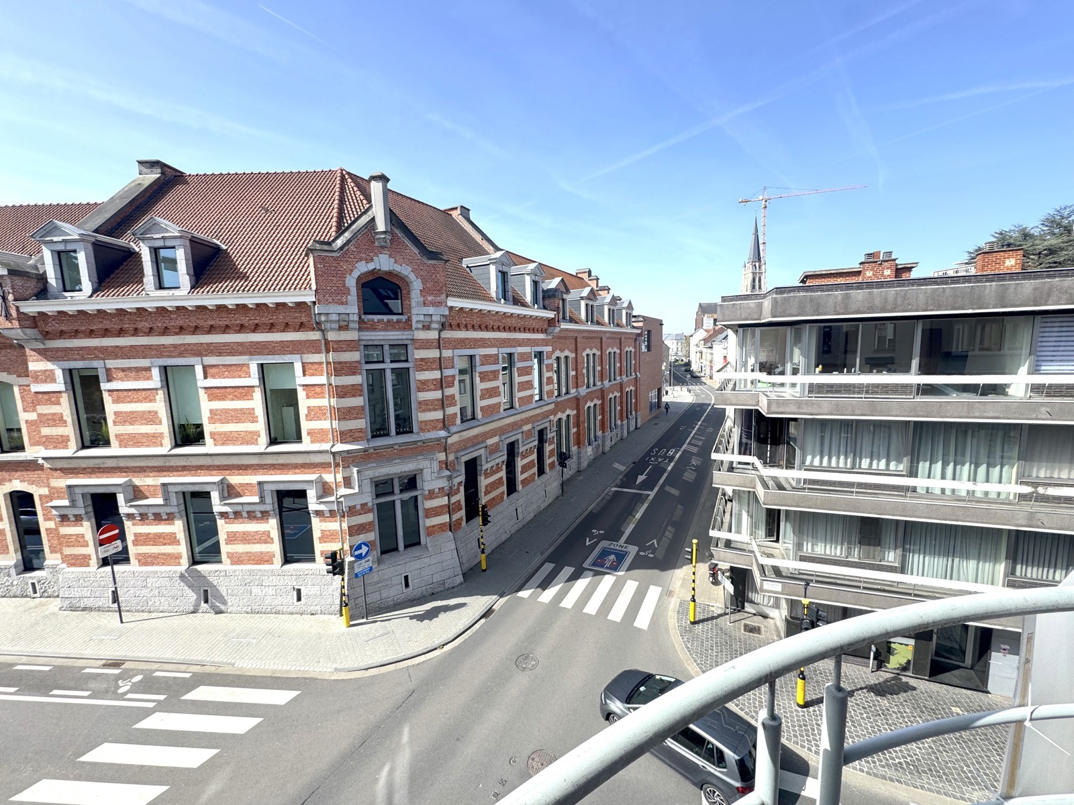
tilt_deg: -6.4
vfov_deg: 85.7
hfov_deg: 102.1
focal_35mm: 14
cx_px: 537
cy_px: 402
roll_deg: +1.8
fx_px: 434
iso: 50
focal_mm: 2.22
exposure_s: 1/993
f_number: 2.2
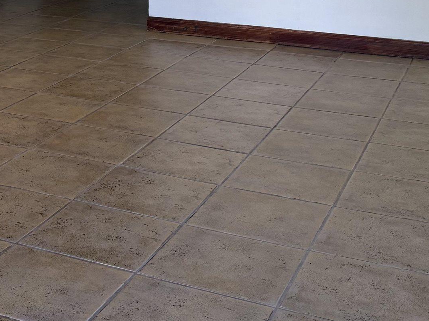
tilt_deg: -0.2
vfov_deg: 19.2
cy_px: -133
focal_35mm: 69
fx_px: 855
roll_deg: +0.3
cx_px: 30
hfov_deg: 27.0
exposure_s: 1/120
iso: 125
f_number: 1.78
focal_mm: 6.76
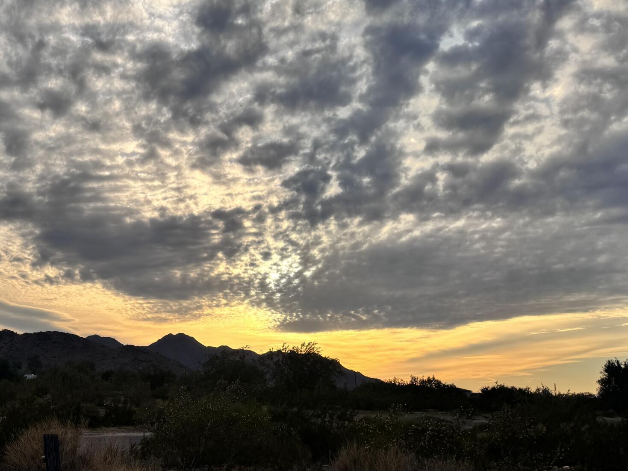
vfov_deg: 29.7
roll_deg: -1.1
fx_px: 889
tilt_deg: +11.2
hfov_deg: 35.1
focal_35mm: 49
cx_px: -9
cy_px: 218
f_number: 1.78
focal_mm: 6.76
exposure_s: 1/5348
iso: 80
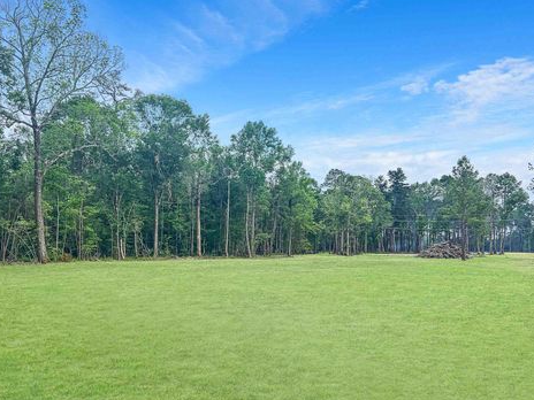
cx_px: 258
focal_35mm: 28
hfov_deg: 63.4
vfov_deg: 49.7
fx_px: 432
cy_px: 214
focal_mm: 5.7
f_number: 1.5
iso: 50
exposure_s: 1/1200
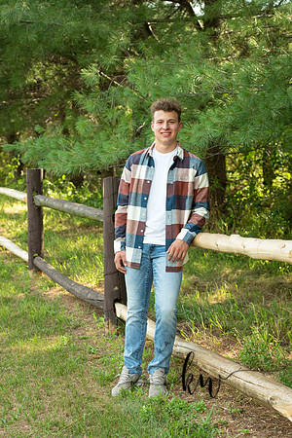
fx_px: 852
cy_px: 219
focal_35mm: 70
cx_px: 146
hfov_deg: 19.5
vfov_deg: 28.8
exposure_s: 1/200
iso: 400
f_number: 5
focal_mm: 70
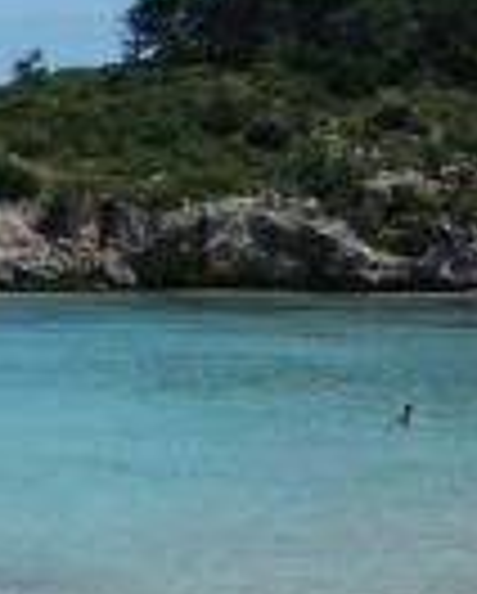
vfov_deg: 12.8
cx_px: -220
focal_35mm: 150
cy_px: 232
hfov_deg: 10.0
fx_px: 2641
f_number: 8
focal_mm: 5.8
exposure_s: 1/250
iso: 50
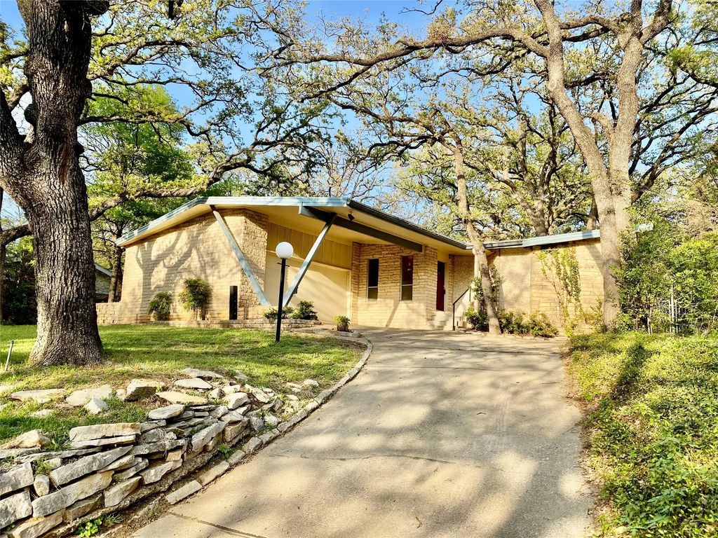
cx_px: 359
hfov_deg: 67.3
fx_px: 539
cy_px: 269
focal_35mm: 26
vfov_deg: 53.1
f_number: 1.8
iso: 32
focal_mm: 4.25
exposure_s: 1/919
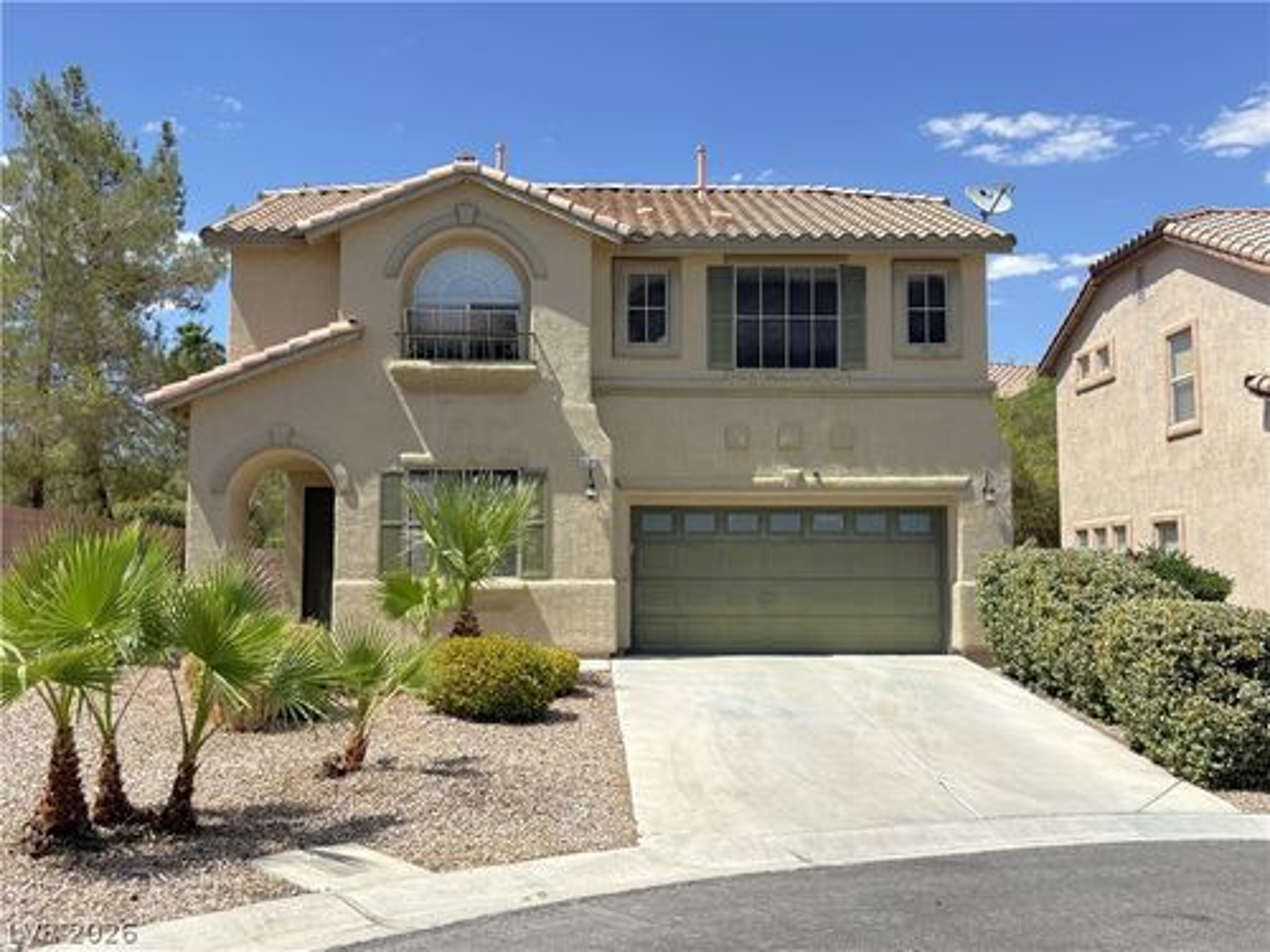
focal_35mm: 35
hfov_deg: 52.6
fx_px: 1284
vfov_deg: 40.7
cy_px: 476
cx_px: 635
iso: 50
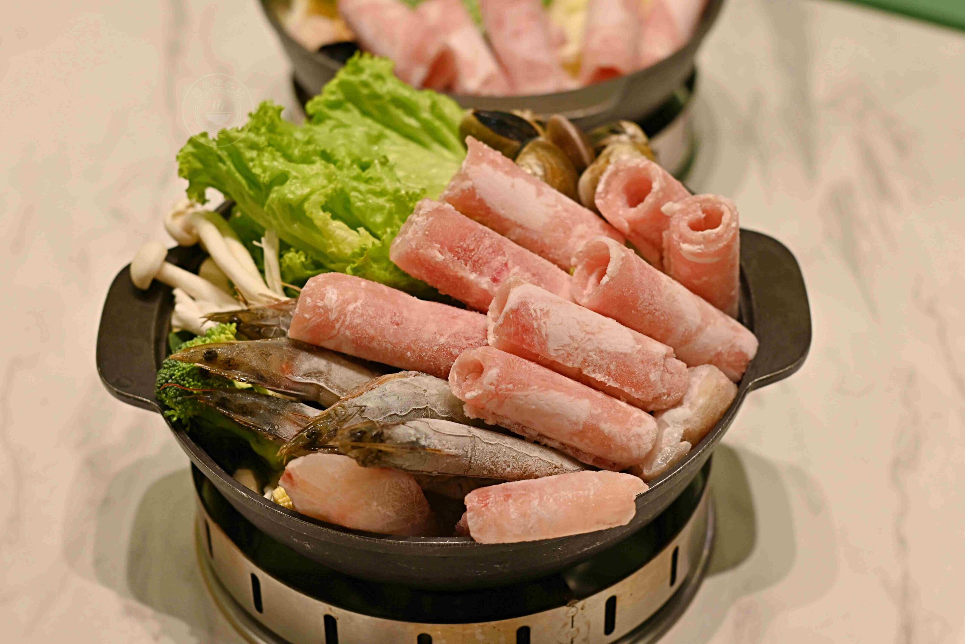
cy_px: 322
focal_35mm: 75
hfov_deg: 27.0
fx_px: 2010
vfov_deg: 18.2
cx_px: 482
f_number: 3.2
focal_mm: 50
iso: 200
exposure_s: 1/200
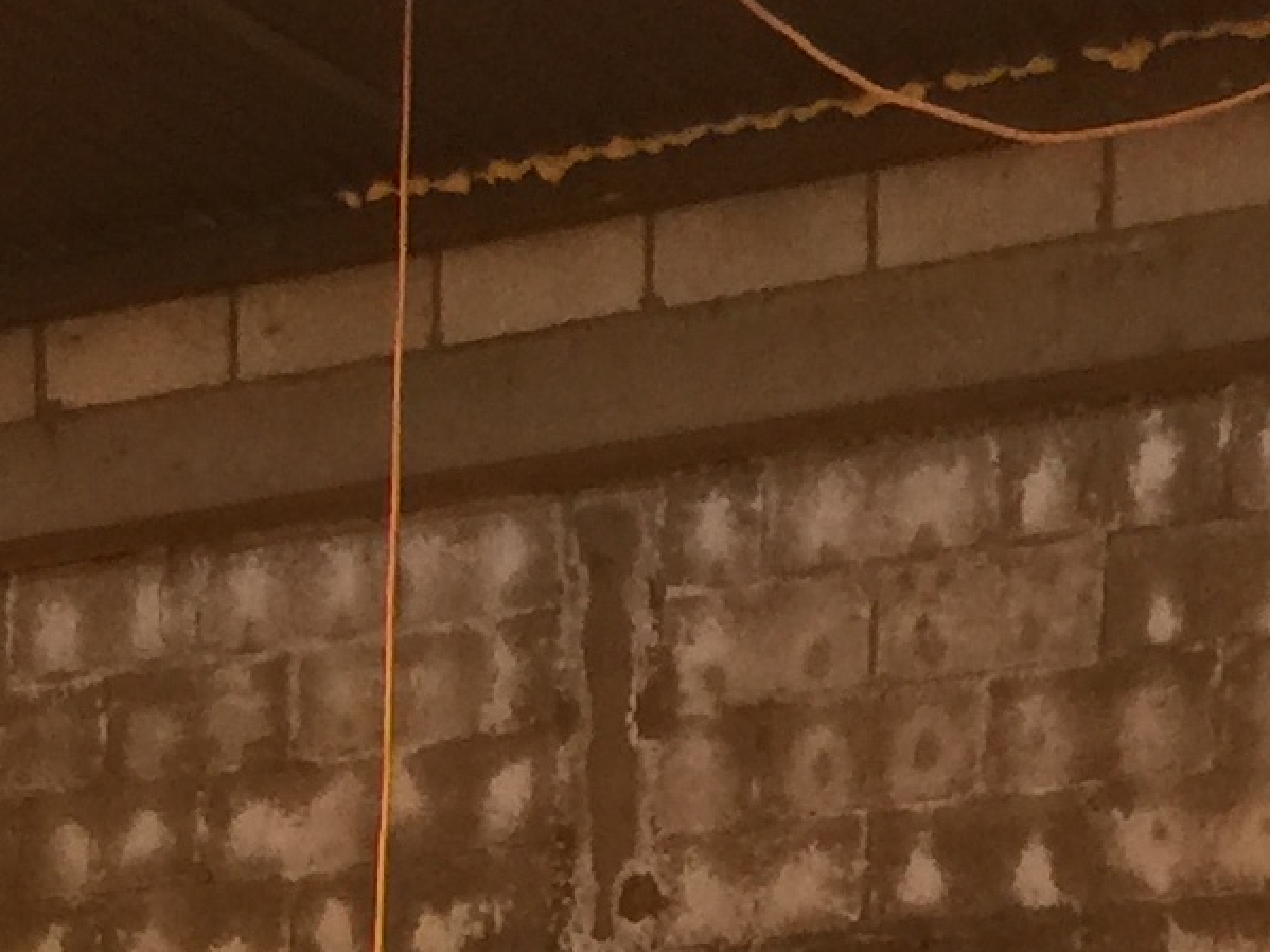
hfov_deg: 12.0
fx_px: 5796
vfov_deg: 8.5
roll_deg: -1.0
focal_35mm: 158
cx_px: -541
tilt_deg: -6.8
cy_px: 2385
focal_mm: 4.15
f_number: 2.2
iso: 32
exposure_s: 1/30
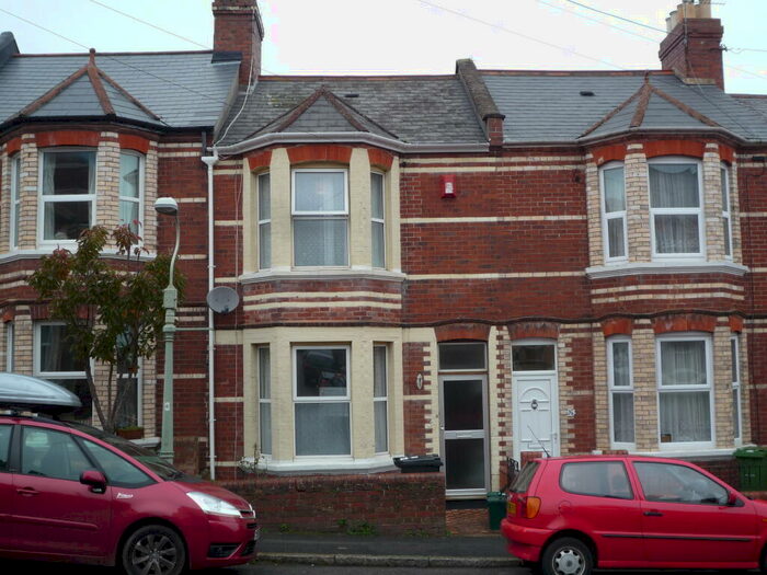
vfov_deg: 32.9
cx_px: 384
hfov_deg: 42.9
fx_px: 975
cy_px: 288
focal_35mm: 44
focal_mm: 7.8
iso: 100
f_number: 4.3
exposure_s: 1/125
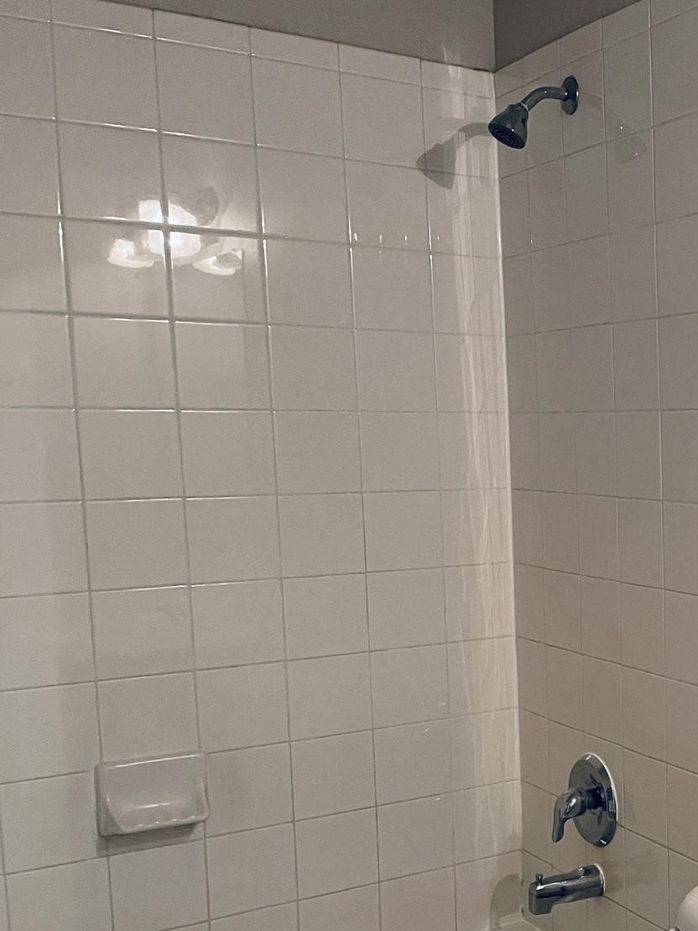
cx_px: 833
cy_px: 576
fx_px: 1290
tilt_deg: -6.5
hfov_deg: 26.9
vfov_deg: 39.4
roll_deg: +0.9
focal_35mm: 48
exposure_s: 1/60
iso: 200
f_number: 1.6
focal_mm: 4.2
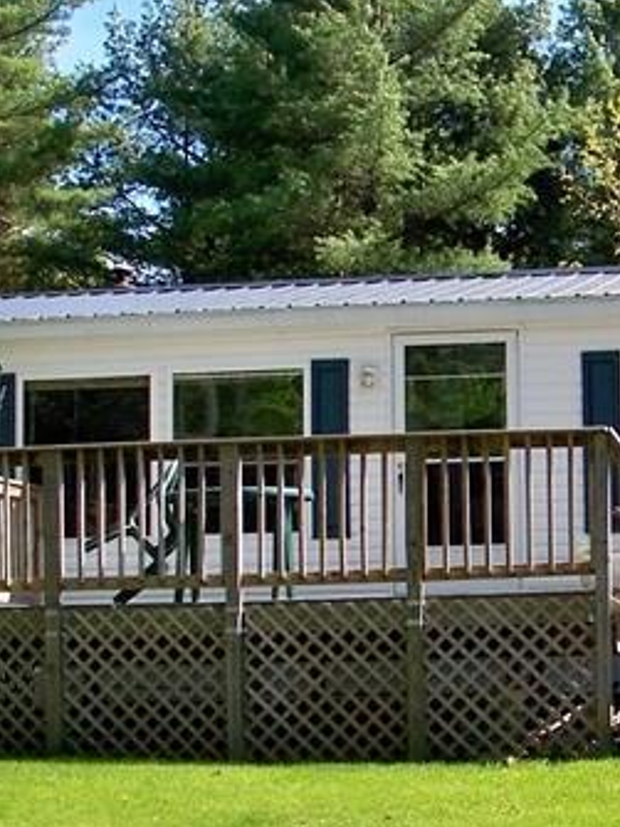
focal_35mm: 101
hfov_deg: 14.5
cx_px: 548
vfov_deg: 19.4
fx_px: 2414
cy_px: 523
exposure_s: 1/640
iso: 80
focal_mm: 5.85
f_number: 2.8
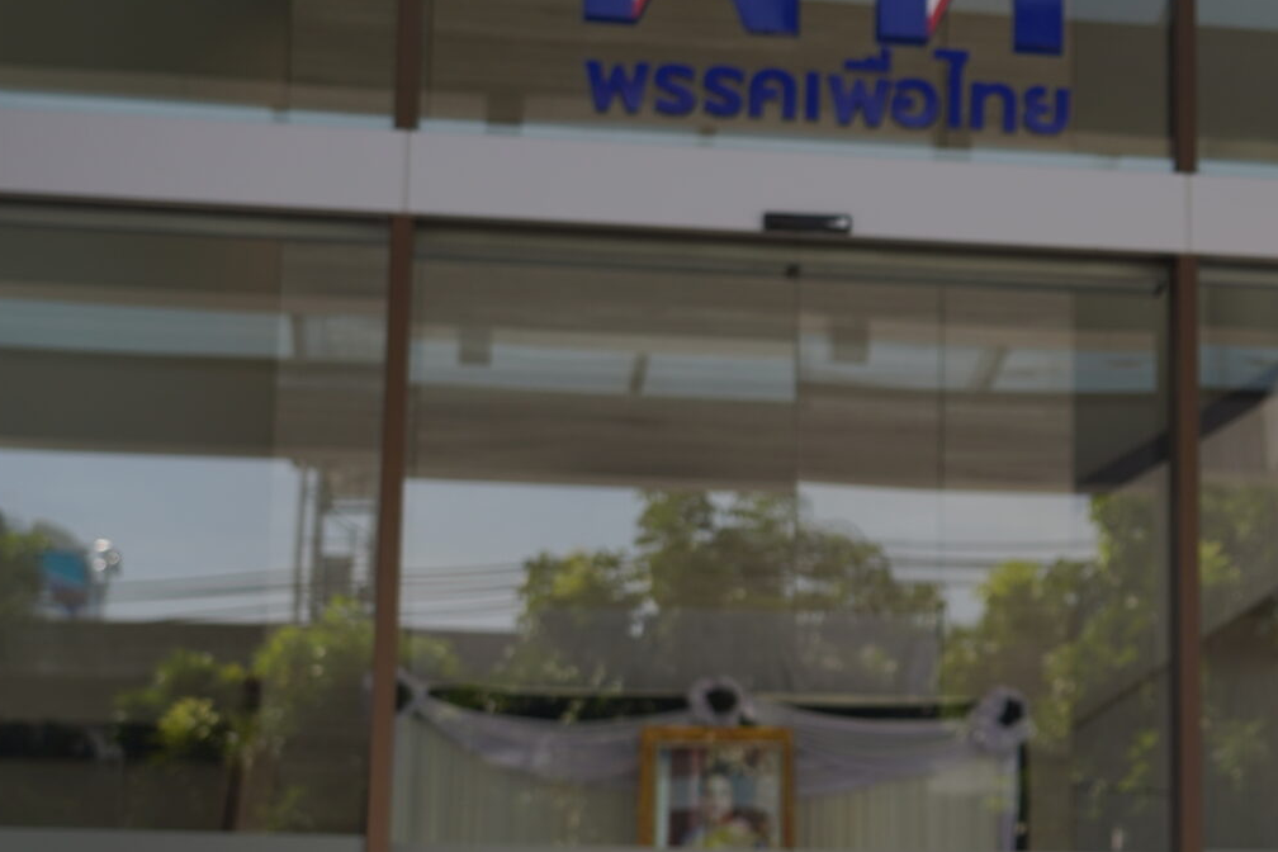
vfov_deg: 13.8
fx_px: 3514
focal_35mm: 99
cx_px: 1179
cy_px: 550
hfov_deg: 20.2
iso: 100
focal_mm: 39
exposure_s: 1/250
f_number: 4
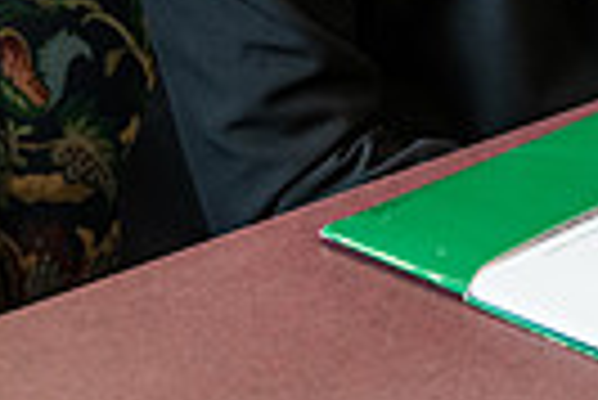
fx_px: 2544
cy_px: -420
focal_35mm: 153
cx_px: 755
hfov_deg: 13.0
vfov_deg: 8.5
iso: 1250
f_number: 3.2
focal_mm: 35
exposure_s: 1/200
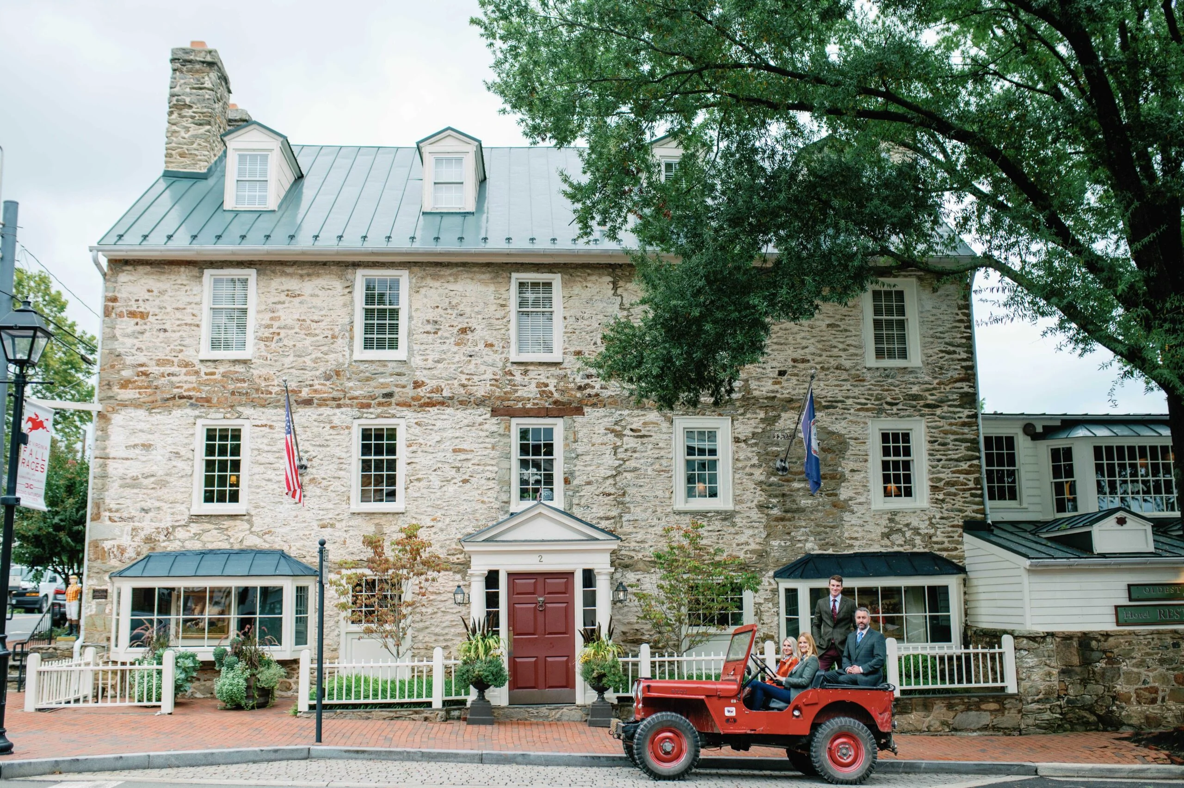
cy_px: 394
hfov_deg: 54.5
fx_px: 1150
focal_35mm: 35
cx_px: 592
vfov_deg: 37.8
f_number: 2.2
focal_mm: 35
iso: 200
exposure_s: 1/1600
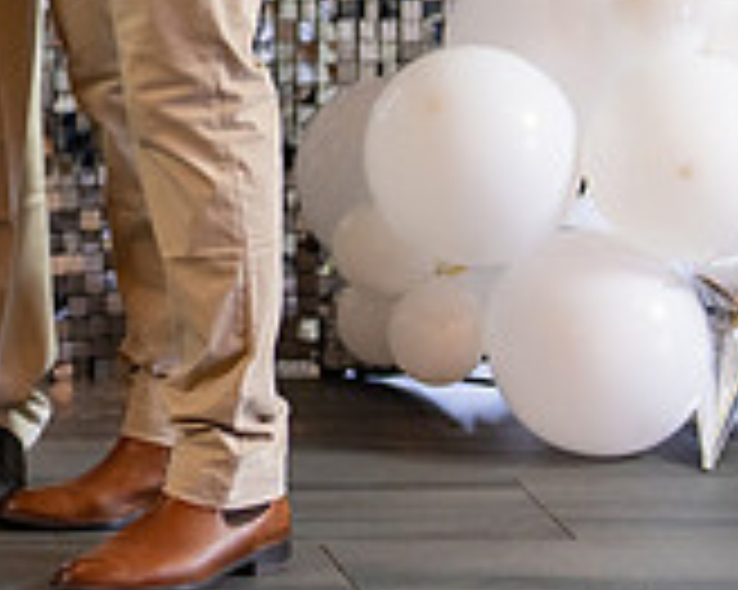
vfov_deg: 8.4
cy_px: -218
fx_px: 3951
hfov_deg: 10.5
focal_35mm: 181
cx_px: -162
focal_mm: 50
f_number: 1.2
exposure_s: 1/320
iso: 800
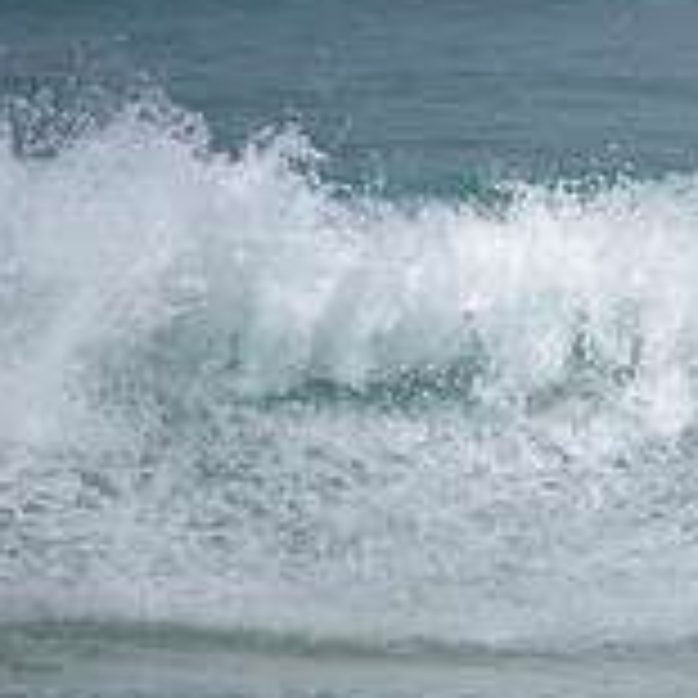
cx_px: 1261
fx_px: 36364
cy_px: 83
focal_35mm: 1594
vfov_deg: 1.1
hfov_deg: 1.1
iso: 180
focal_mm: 500
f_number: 5.6
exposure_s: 1/2000
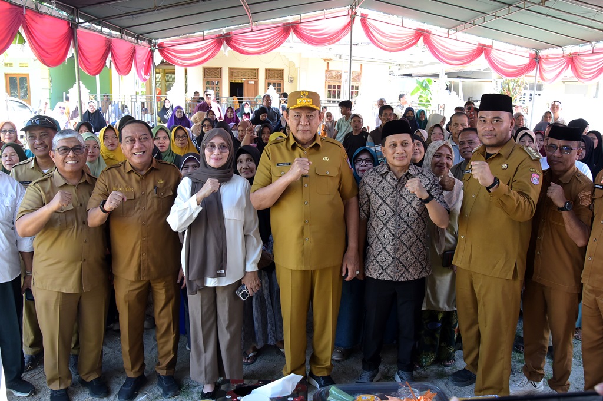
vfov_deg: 53.1
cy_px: 200
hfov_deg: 73.8
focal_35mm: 24
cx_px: 302
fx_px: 402
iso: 1600
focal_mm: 24
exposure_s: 1/160
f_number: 7.1
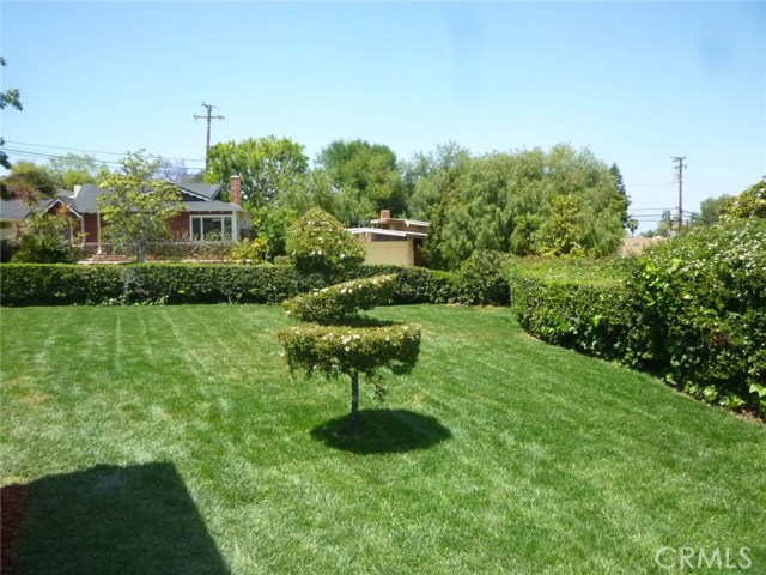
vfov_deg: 48.2
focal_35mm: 29
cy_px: 288
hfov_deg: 61.7
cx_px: 383
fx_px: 642
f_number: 5.6
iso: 400
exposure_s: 1/800
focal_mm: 5.2
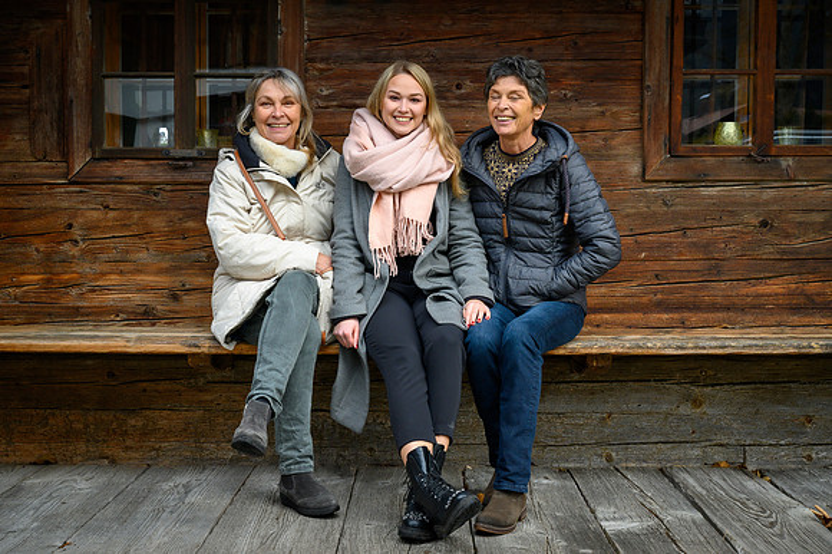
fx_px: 1062
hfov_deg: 42.8
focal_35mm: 46
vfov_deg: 29.2
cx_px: 416
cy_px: 277
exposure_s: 1/160
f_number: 6.3
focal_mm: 46
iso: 640
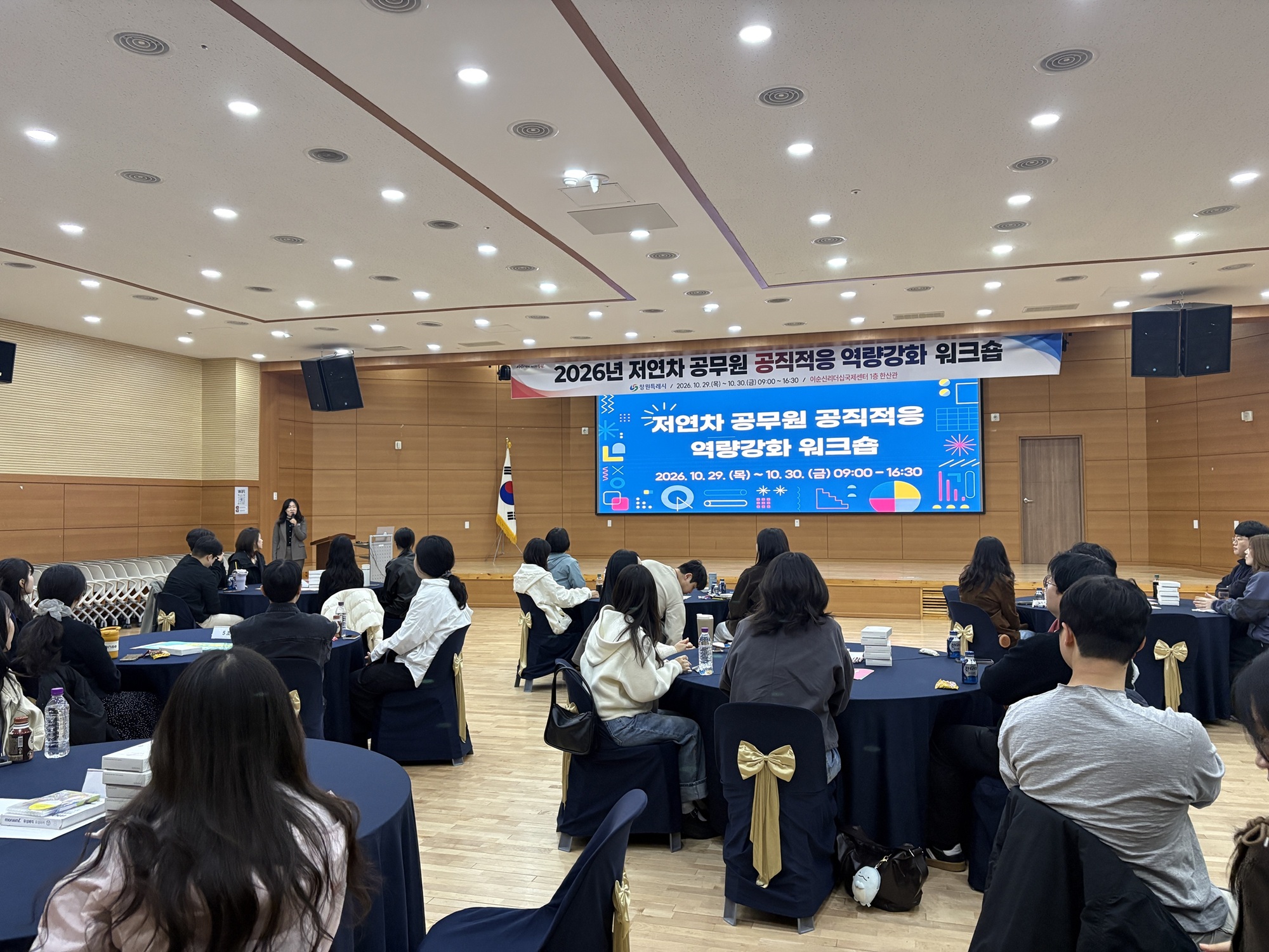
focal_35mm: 26
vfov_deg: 53.1
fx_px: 953
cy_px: 476
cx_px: 634
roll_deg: +0.4
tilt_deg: +2.1
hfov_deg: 67.3
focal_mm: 5.96
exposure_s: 1/60
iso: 320
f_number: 1.6
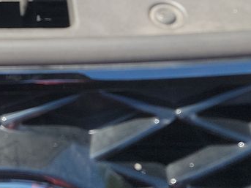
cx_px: -4
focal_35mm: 112
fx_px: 812
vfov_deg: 11.8
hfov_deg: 17.2
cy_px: -193
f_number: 1.8
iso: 50
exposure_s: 1/209
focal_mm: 6.7
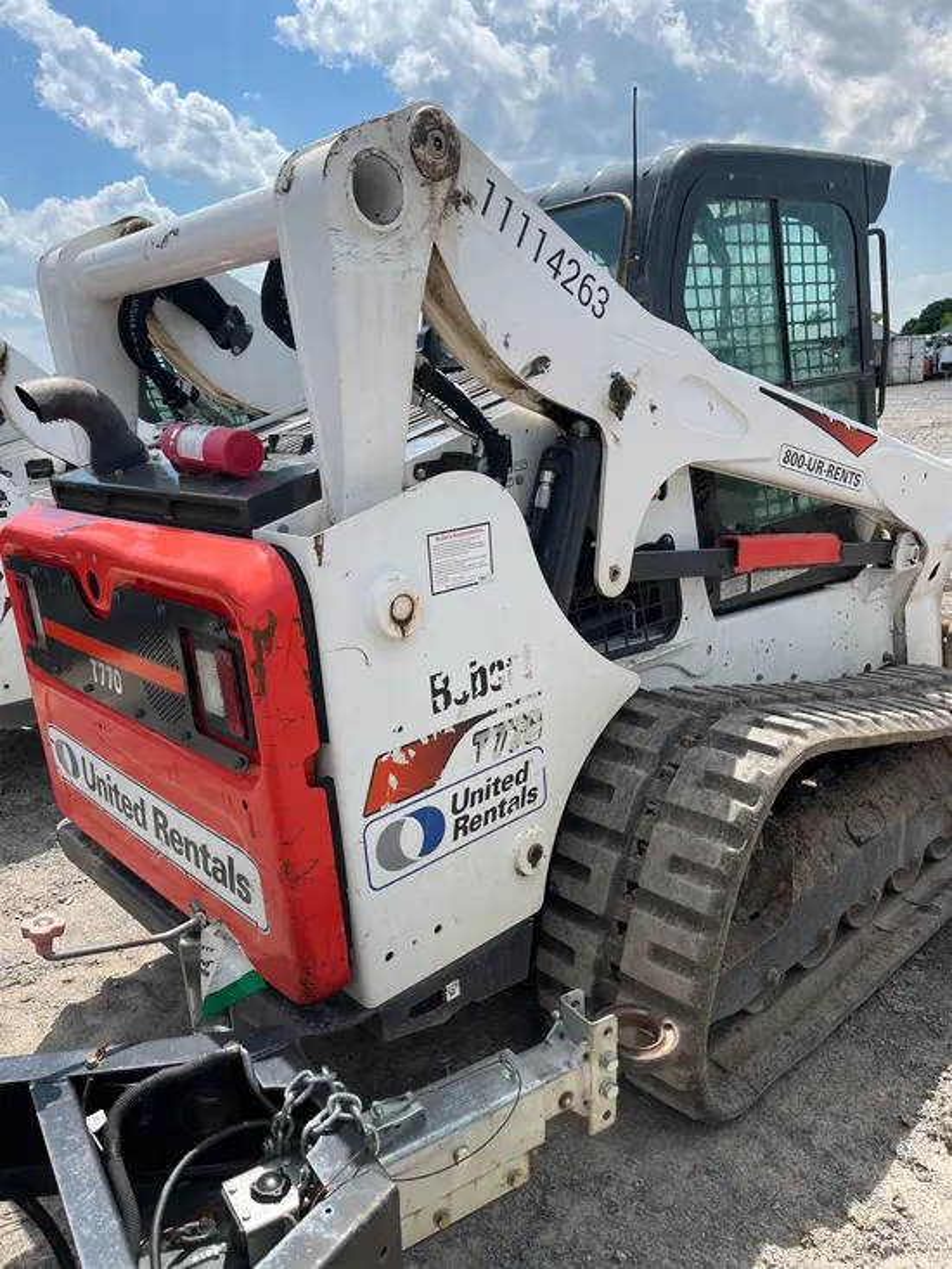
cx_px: 476
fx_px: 953
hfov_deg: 53.1
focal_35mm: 26
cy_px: 634
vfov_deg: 67.3
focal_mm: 5.1
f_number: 1.6
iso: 50
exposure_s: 1/2571
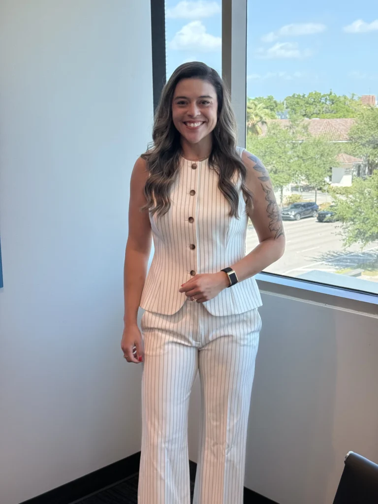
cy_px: 252
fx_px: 699
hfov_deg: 30.3
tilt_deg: -11.3
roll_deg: -0.1
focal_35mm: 48
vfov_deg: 39.7
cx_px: 189
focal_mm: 6.76
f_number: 1.78
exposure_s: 1/298
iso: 100
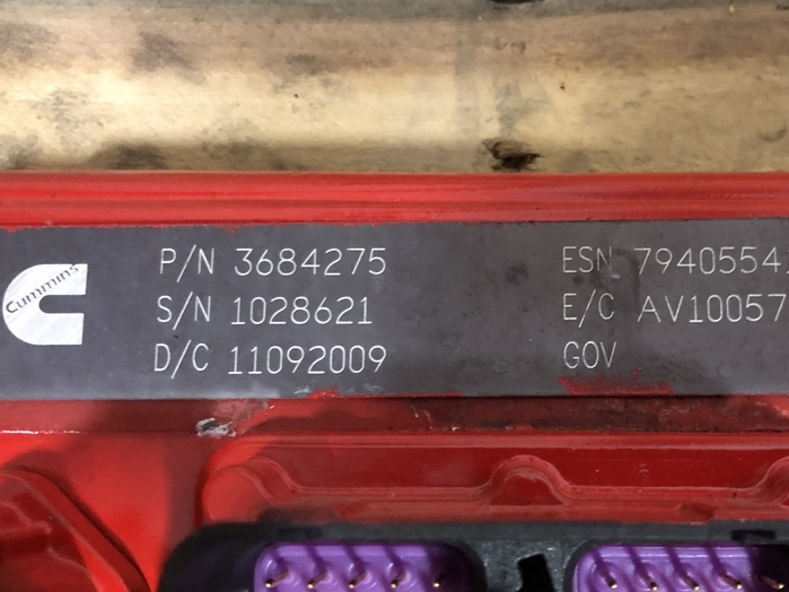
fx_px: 934
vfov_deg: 35.1
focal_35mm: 41
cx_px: 512
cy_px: 336
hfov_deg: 45.2
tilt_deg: -83.3
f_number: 1.8
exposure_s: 1/4
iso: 100
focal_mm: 4
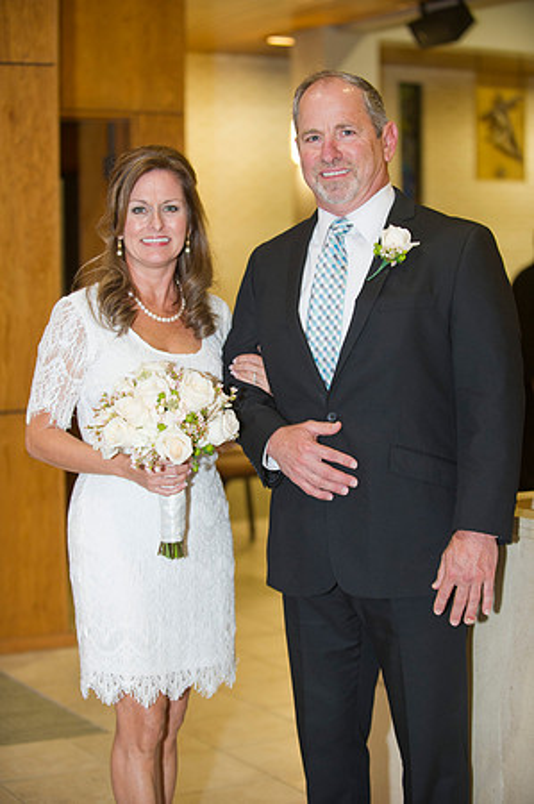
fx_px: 1561
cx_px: 267
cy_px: 402
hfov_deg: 19.4
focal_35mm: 70
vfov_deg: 28.9
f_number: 2.8
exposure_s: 1/100
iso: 1600
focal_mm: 70
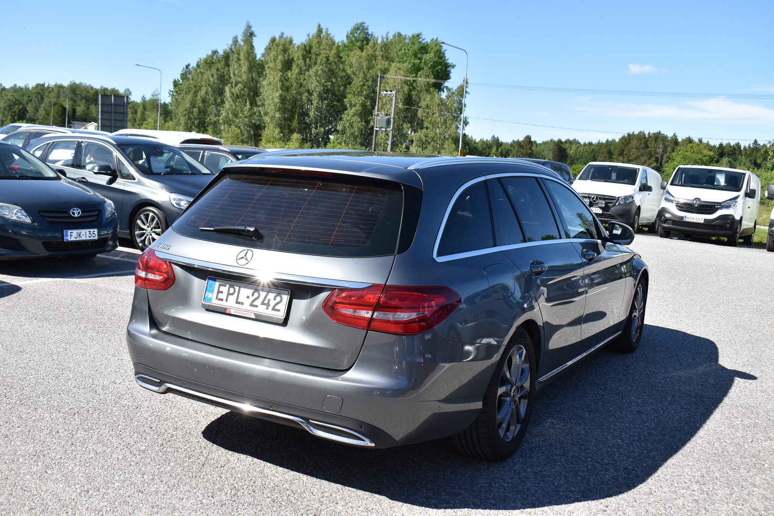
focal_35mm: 36
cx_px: 387
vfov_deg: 36.9
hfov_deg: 53.1
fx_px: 774
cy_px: 258
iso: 200
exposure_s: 1/500
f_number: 8
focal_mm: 24
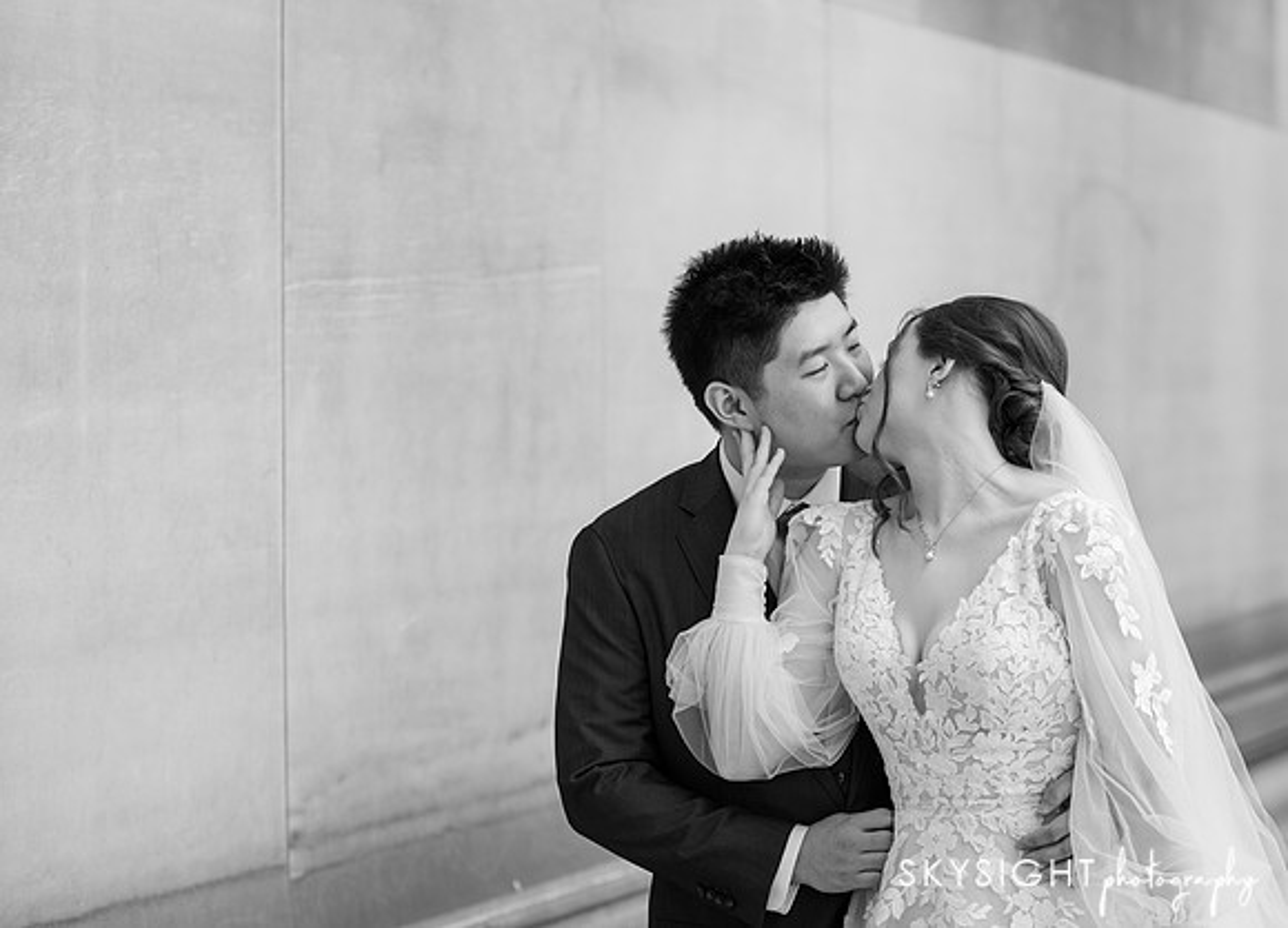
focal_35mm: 123
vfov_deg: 11.7
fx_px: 4526
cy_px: 464
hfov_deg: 16.2
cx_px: 698
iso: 640
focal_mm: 112
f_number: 4
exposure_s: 1/500
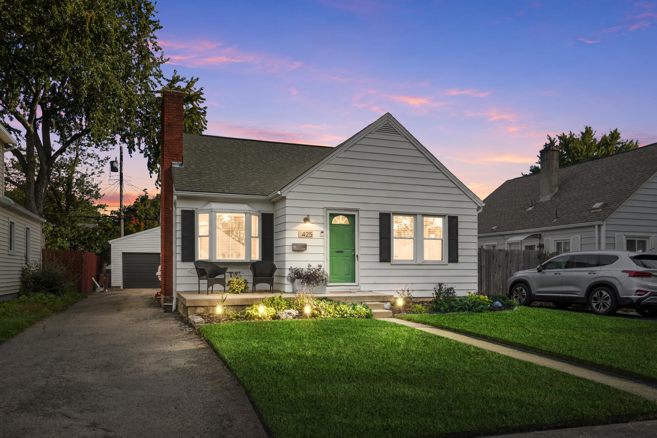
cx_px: 328
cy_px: 219
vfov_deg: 47.9
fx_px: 493
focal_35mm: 27
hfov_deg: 67.4
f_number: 4
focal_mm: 18
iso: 100
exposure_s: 1/1000
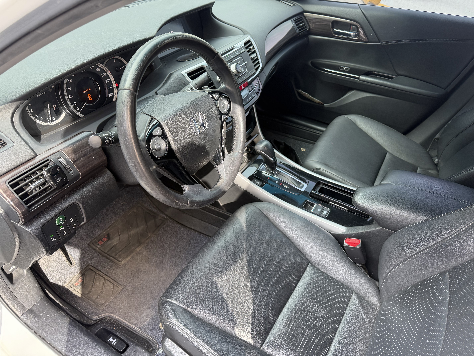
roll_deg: -4.4
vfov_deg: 56.8
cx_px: 237
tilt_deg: -40.7
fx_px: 329
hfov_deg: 71.6
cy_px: 178
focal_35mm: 24
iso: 160
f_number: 1.78
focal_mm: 6.76
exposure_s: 1/121
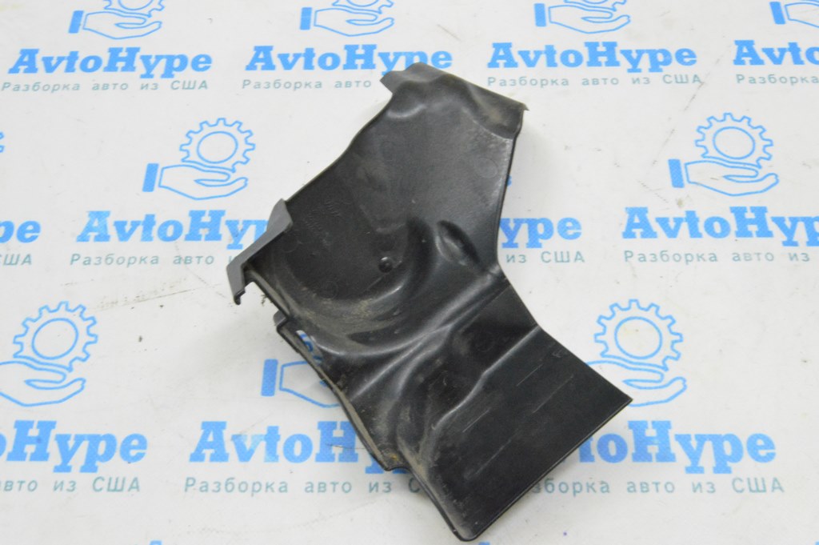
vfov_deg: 34.2
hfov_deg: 49.6
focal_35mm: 39
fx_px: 887
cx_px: 410
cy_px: 272
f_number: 20
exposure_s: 1/15
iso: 6400
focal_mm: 26
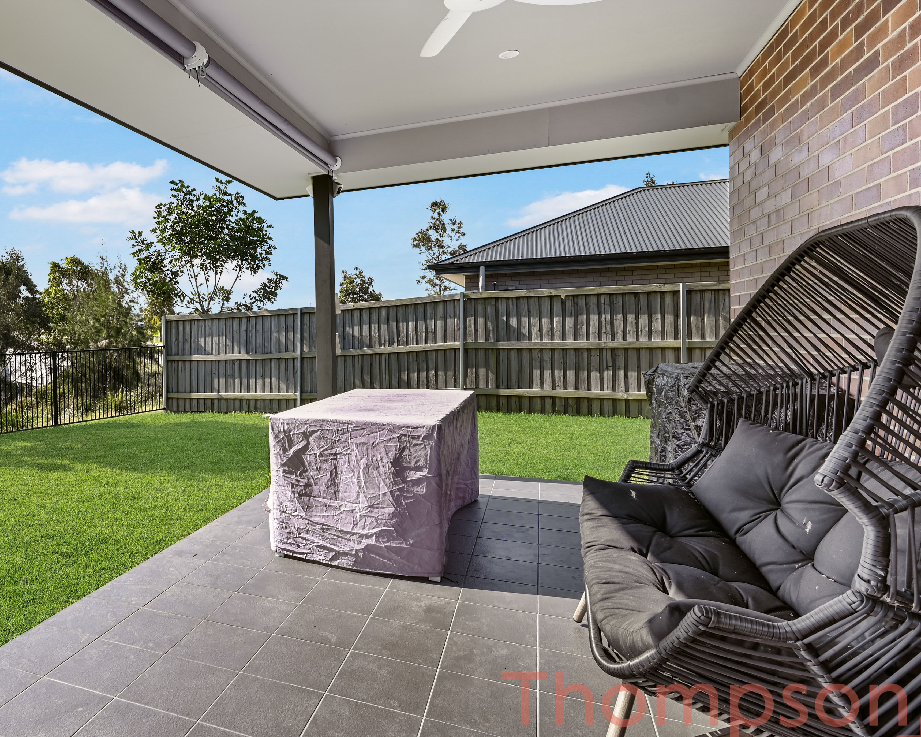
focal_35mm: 23
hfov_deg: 67.2
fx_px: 627
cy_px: 333
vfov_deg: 60.8
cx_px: 211
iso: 100
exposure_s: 1/100
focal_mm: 14
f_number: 9
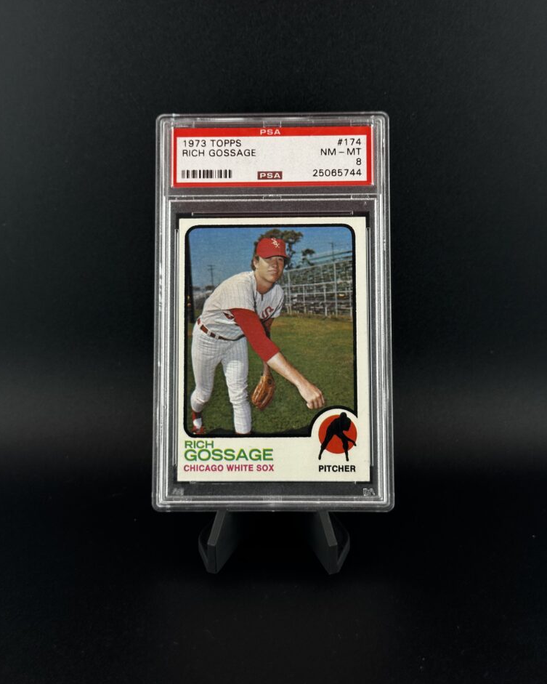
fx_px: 1032
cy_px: 318
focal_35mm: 51
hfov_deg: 29.7
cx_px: 272
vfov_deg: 36.6
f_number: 1.78
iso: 64
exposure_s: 1/1227
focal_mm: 6.86
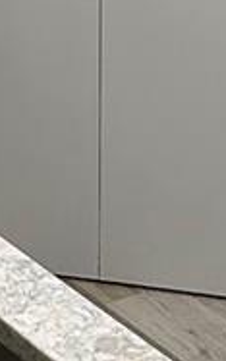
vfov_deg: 11.3
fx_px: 1743
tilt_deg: -15.0
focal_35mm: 177
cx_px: -224
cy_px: -207
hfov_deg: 7.2
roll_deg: +1.3
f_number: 1.5
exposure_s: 1/120
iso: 100
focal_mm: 5.7
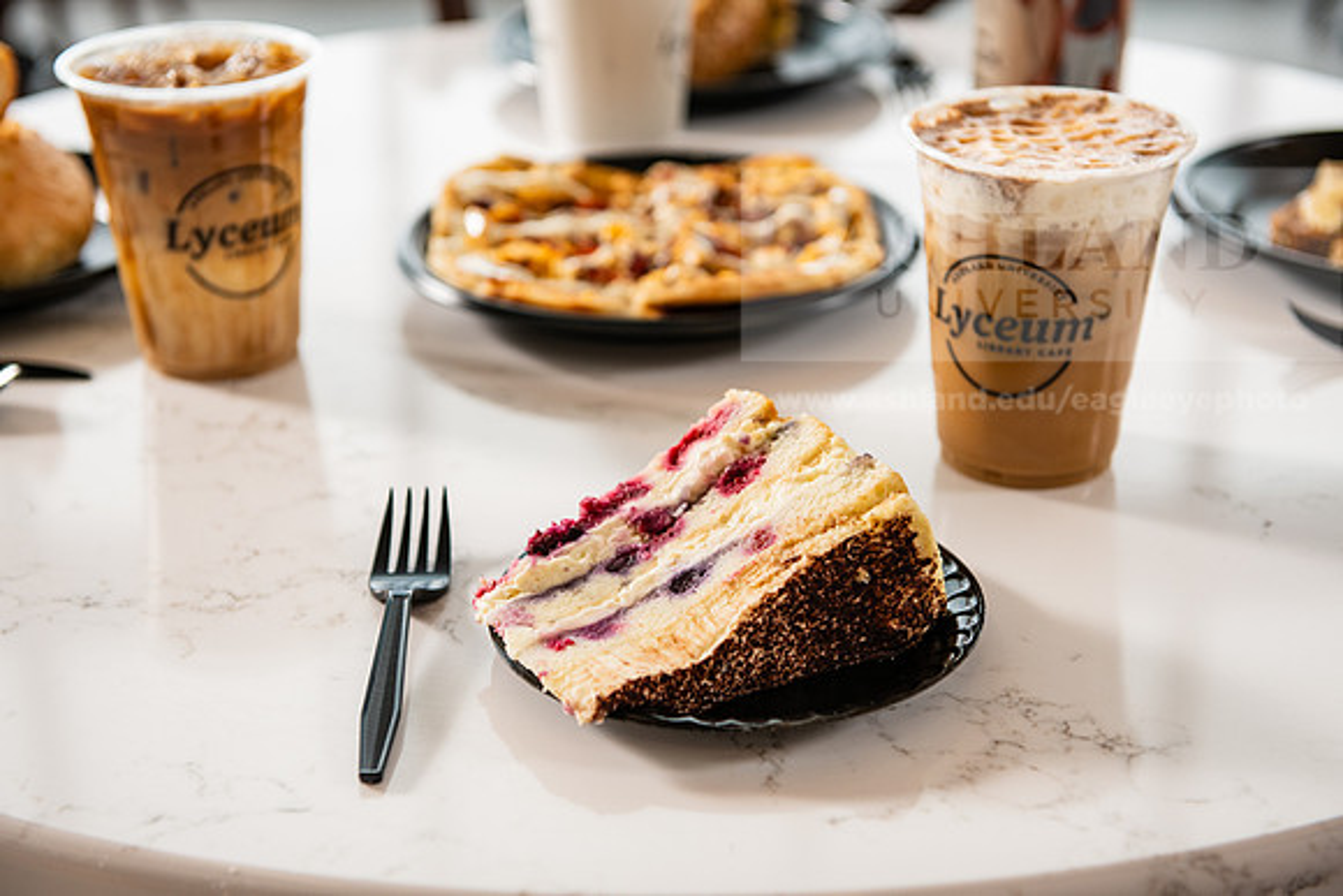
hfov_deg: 33.4
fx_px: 2239
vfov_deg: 22.6
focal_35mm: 60
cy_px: 448
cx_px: 672
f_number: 4
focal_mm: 60
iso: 400
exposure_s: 1/200
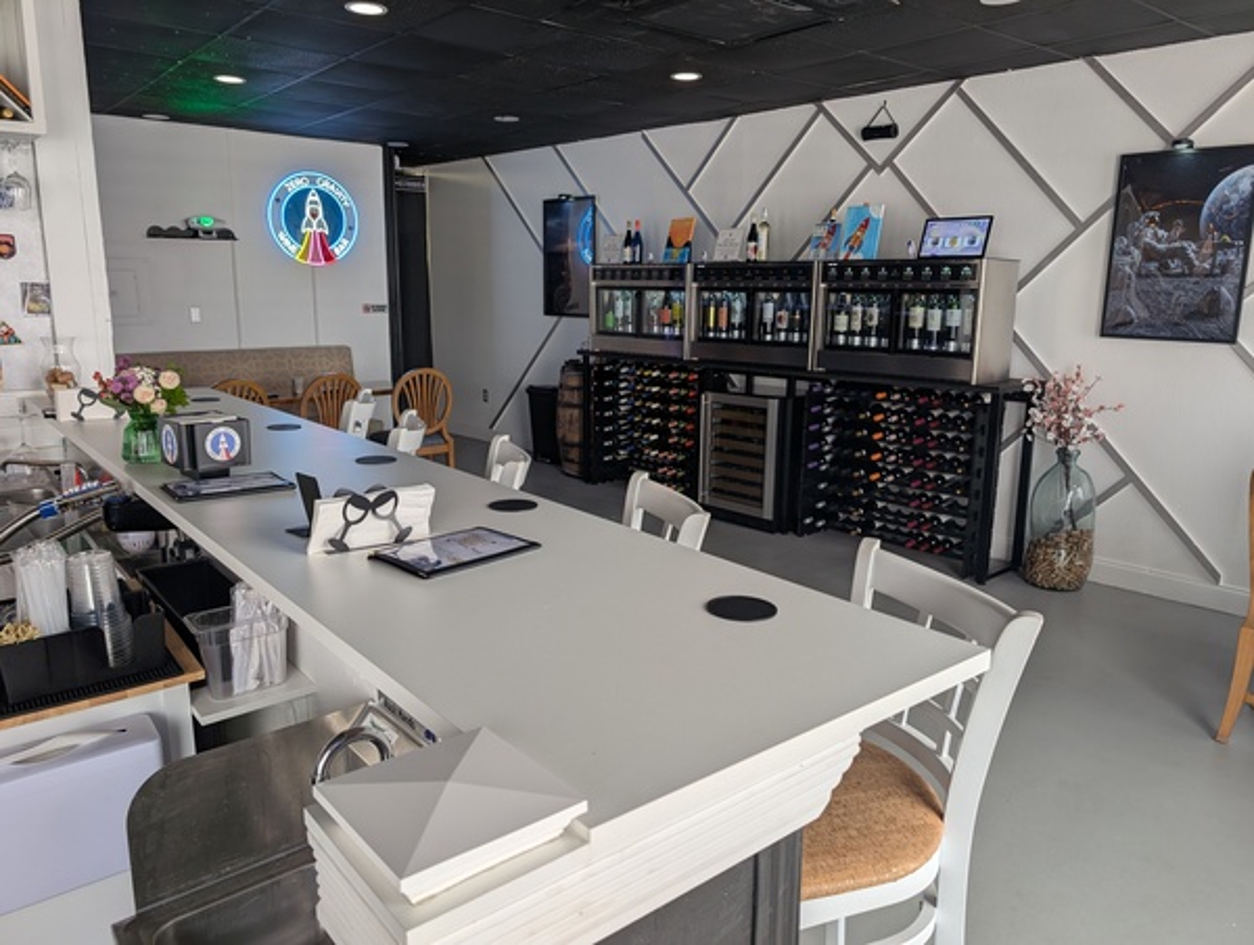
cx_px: 627
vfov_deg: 57.0
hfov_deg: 71.5
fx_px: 871
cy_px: 472
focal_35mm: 24
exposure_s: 1/23.8
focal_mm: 6.9
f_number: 1.68
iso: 25
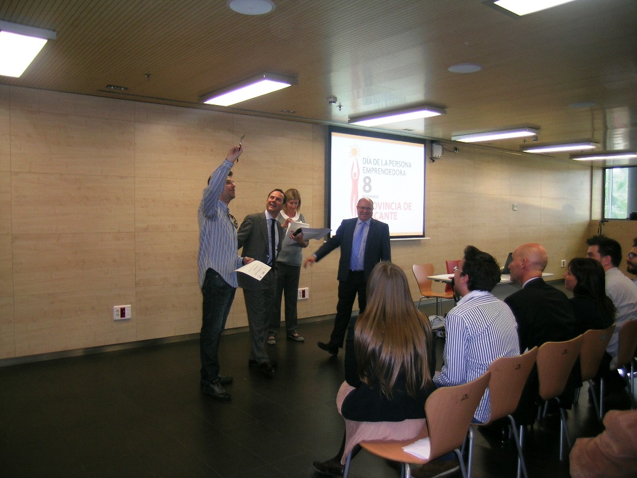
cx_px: 318
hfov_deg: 63.4
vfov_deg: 49.8
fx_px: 515
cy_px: 239
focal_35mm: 28
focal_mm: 5.8
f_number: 2.8
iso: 50
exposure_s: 1/30
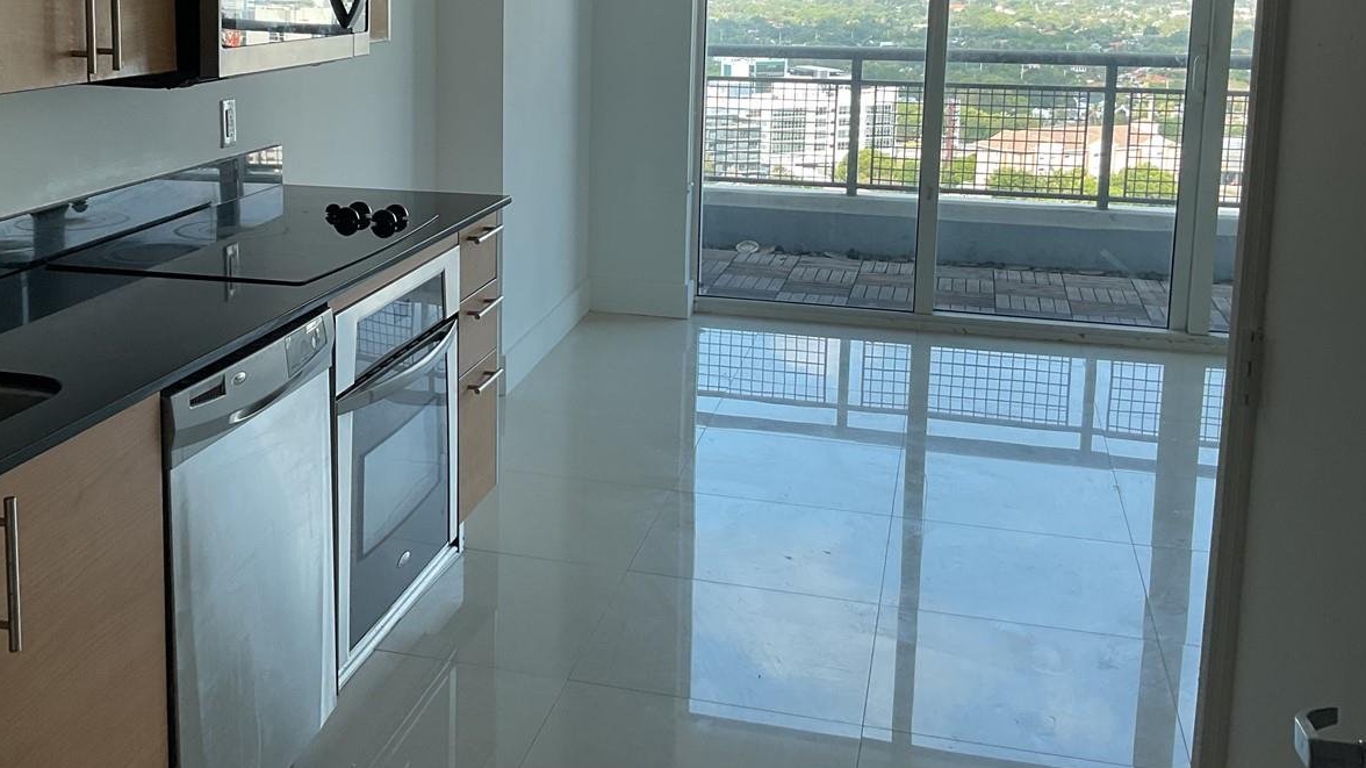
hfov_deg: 46.8
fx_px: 1557
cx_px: 477
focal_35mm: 43
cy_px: 195
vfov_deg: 27.3
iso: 25
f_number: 1.8
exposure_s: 1/120
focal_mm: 3
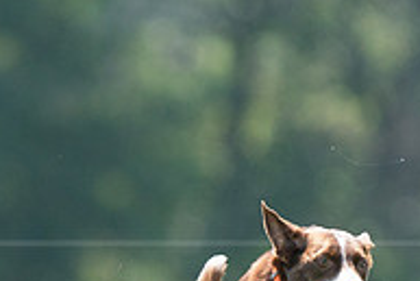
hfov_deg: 1.3
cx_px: 87
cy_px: 350
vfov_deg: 0.8
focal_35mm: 1626
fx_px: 18984
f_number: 6.3
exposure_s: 1/4000
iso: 3200
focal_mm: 541
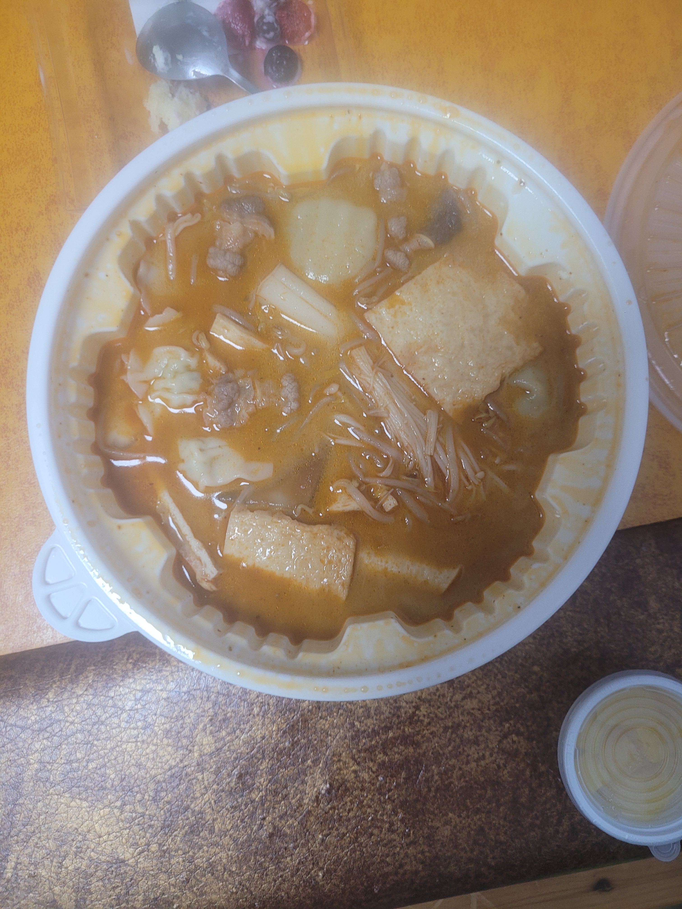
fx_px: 683
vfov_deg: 67.3
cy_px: 454
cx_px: 341
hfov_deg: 53.1
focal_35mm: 26
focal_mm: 5.4
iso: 200
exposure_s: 1/60
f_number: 1.8
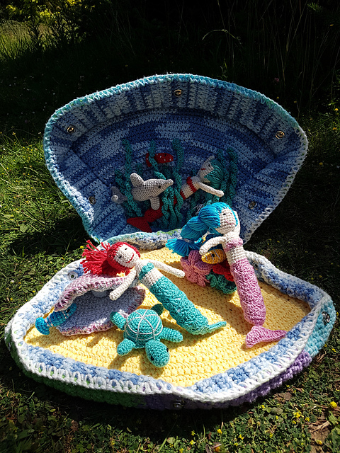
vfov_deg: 67.3
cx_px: 170
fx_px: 340
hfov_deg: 53.1
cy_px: 226
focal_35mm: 26
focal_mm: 4.2
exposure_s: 1/3432
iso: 50
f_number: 1.7
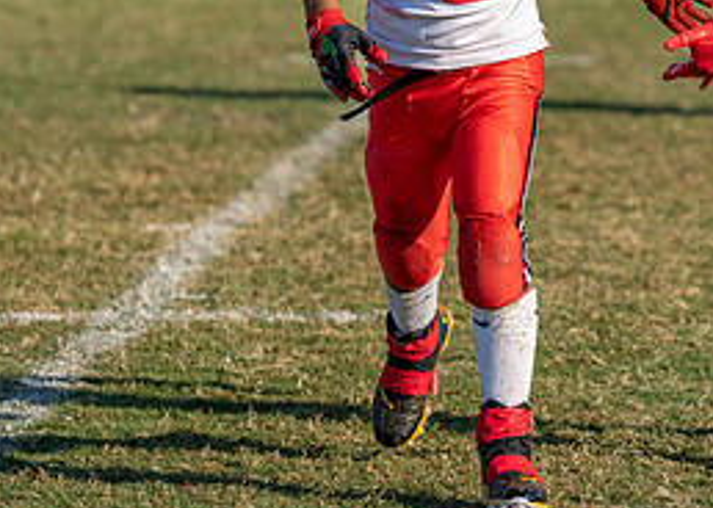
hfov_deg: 5.6
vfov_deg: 4.0
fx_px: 7266
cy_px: 31
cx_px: 707
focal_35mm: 359
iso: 100
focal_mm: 121
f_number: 2.8
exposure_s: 1/1600
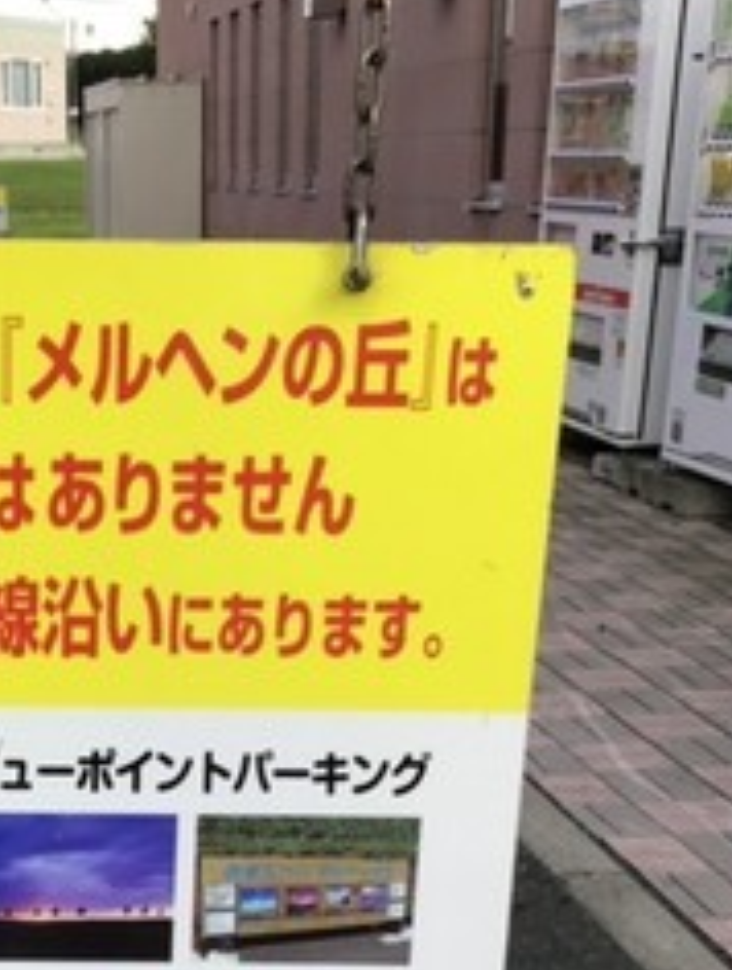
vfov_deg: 31.9
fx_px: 1658
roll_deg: +1.5
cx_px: 66
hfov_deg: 24.2
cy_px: 756
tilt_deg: -22.3
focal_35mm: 59
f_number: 2.4
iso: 25
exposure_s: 1/120
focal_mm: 3.3
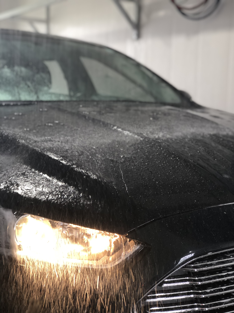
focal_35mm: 57
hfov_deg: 25.7
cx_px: 117
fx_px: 514
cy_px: 156
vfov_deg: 33.8
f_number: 2.8
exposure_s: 1/30
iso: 40
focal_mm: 6.6
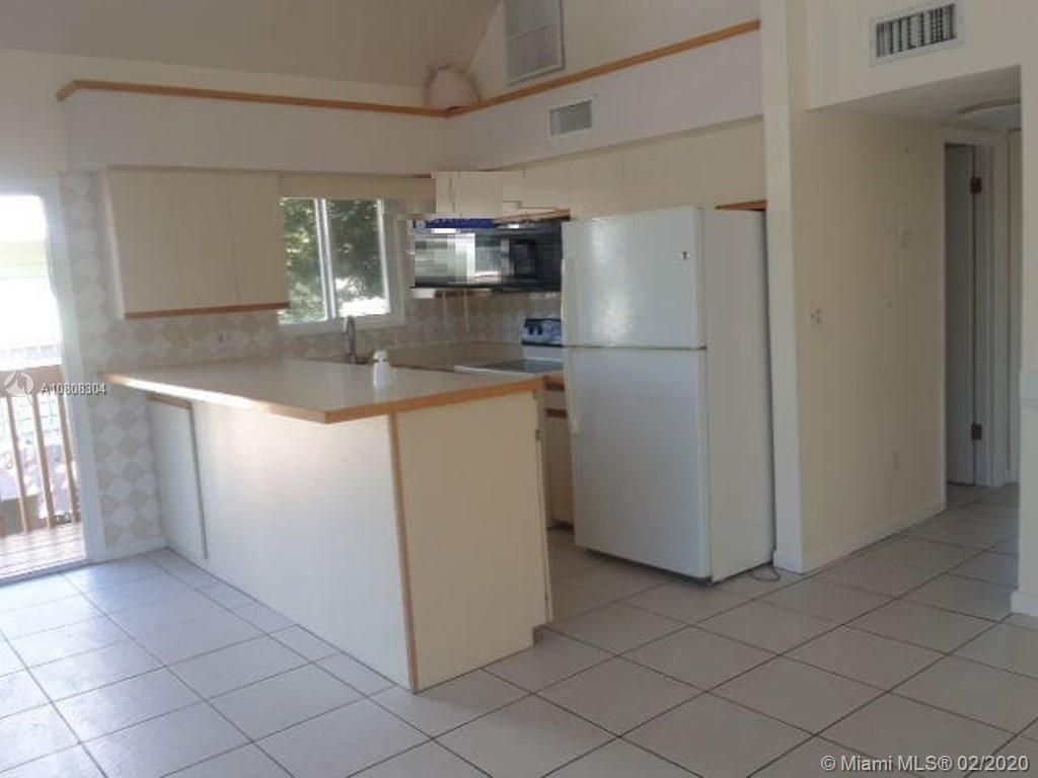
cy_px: 389
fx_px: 900
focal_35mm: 30
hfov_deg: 60.0
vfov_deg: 46.8
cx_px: 519
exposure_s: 1/60
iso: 40
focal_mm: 2.47
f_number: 1.9
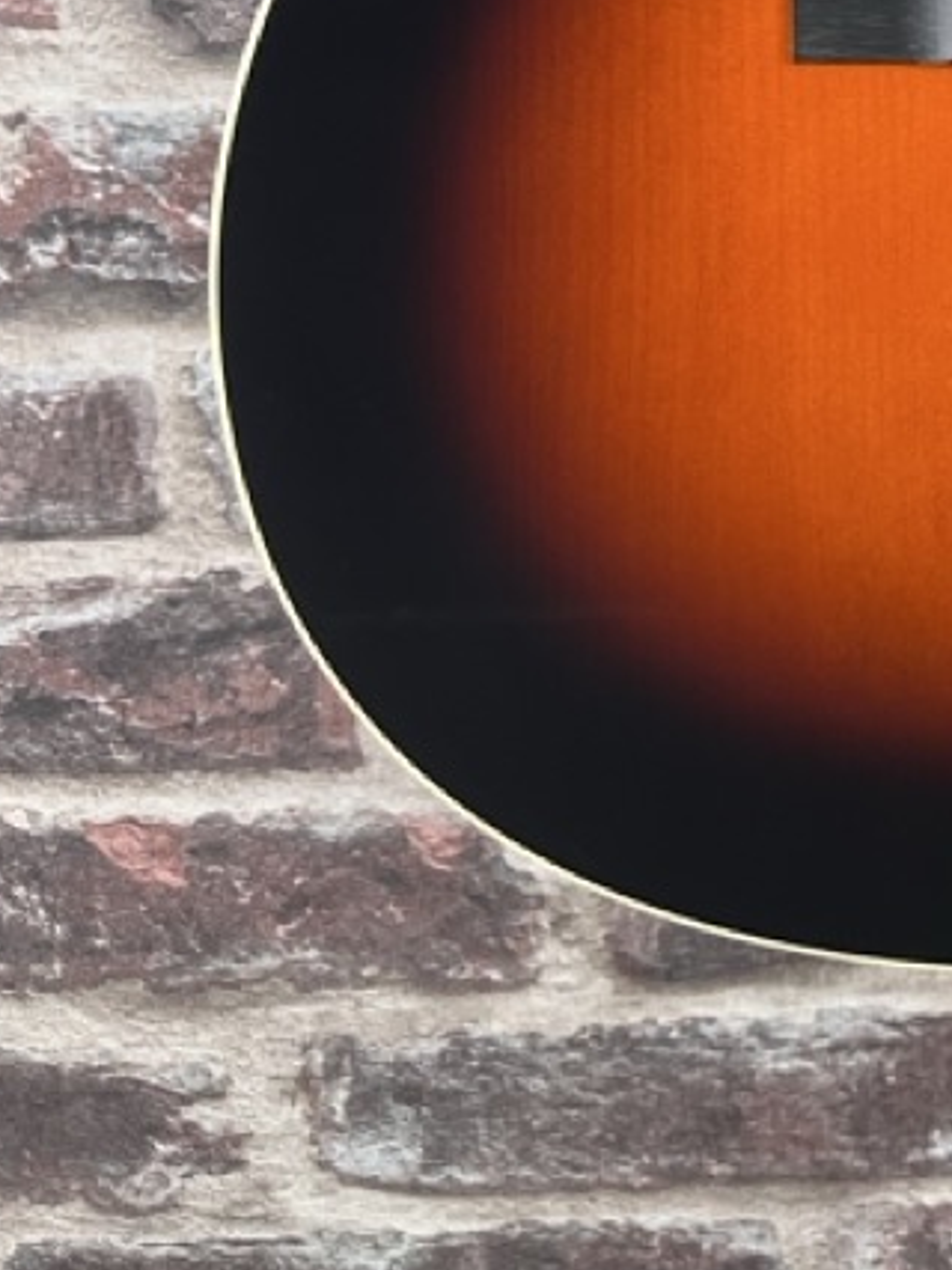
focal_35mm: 78
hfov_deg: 17.5
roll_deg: +1.3
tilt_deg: -11.5
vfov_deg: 21.9
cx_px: 1288
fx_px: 2862
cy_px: -476
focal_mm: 5.1
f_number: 1.6
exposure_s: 1/100
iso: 100
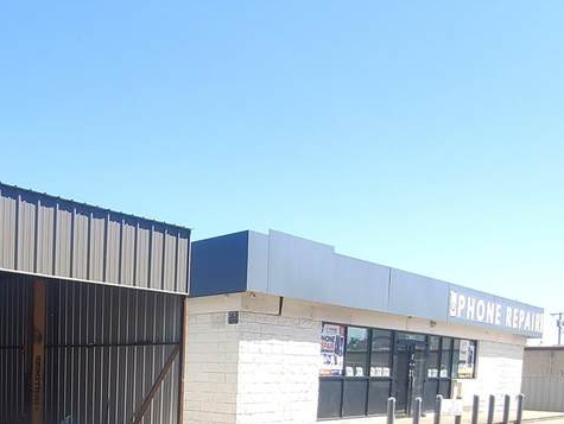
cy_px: 420
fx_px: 571
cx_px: 65
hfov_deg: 47.7
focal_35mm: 35
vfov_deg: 36.7
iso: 50
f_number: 2.2
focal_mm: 1.8
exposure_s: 1/645
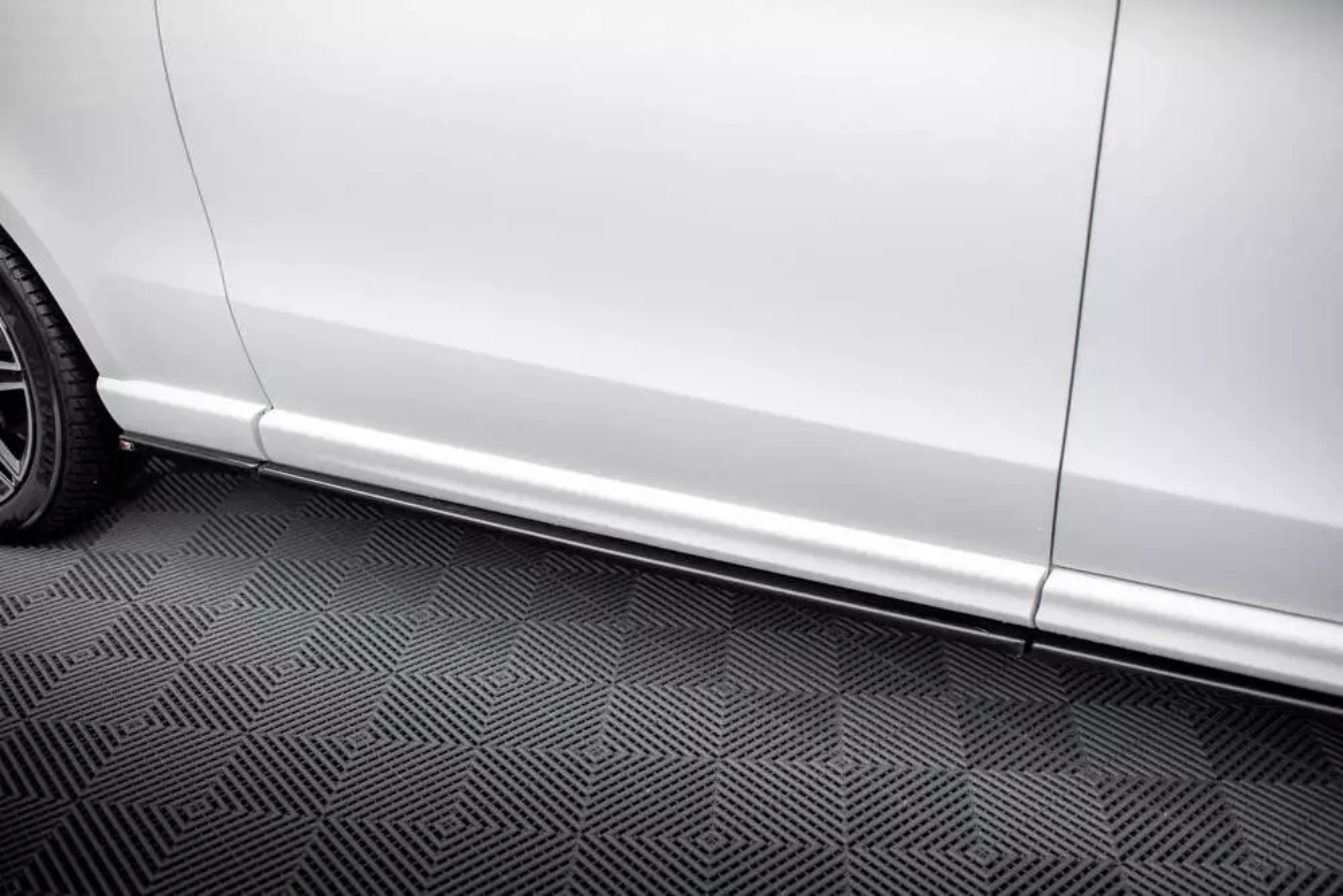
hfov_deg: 54.4
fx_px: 1306
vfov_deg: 37.9
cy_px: 448
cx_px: 672
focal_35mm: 35
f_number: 2.5
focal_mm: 35
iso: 500
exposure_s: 1/125
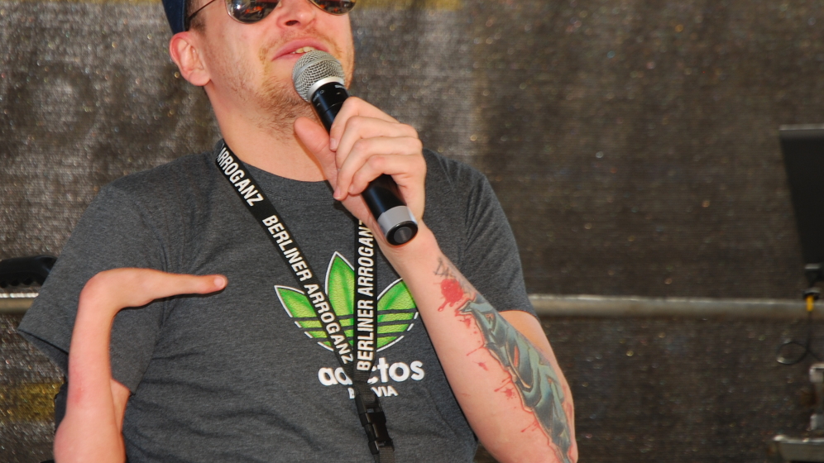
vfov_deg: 8.3
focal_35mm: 147
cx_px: 306
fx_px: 3211
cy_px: 199
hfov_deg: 14.6
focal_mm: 62
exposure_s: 1/60
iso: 100
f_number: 4.5
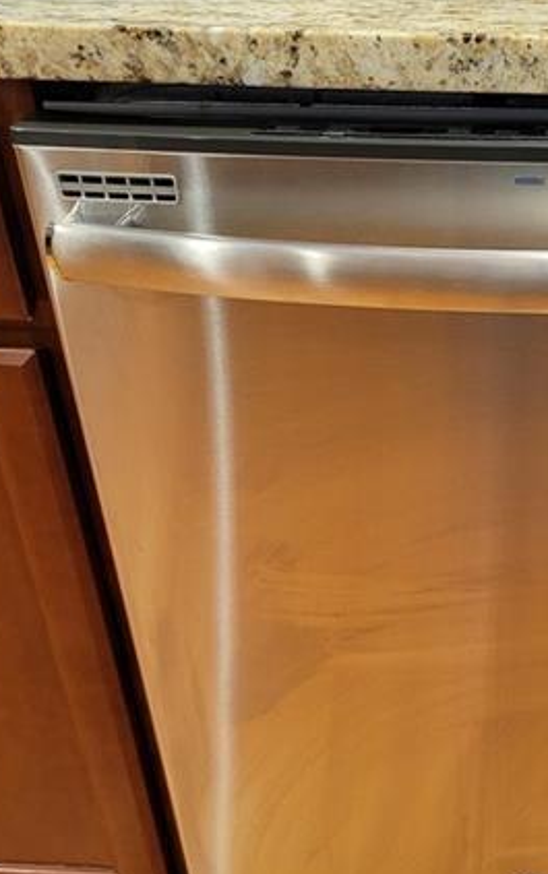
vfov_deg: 40.1
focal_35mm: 50
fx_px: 1193
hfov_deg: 24.8
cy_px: 523
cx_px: 531
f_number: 1.8
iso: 400
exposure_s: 1/40
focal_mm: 5.4
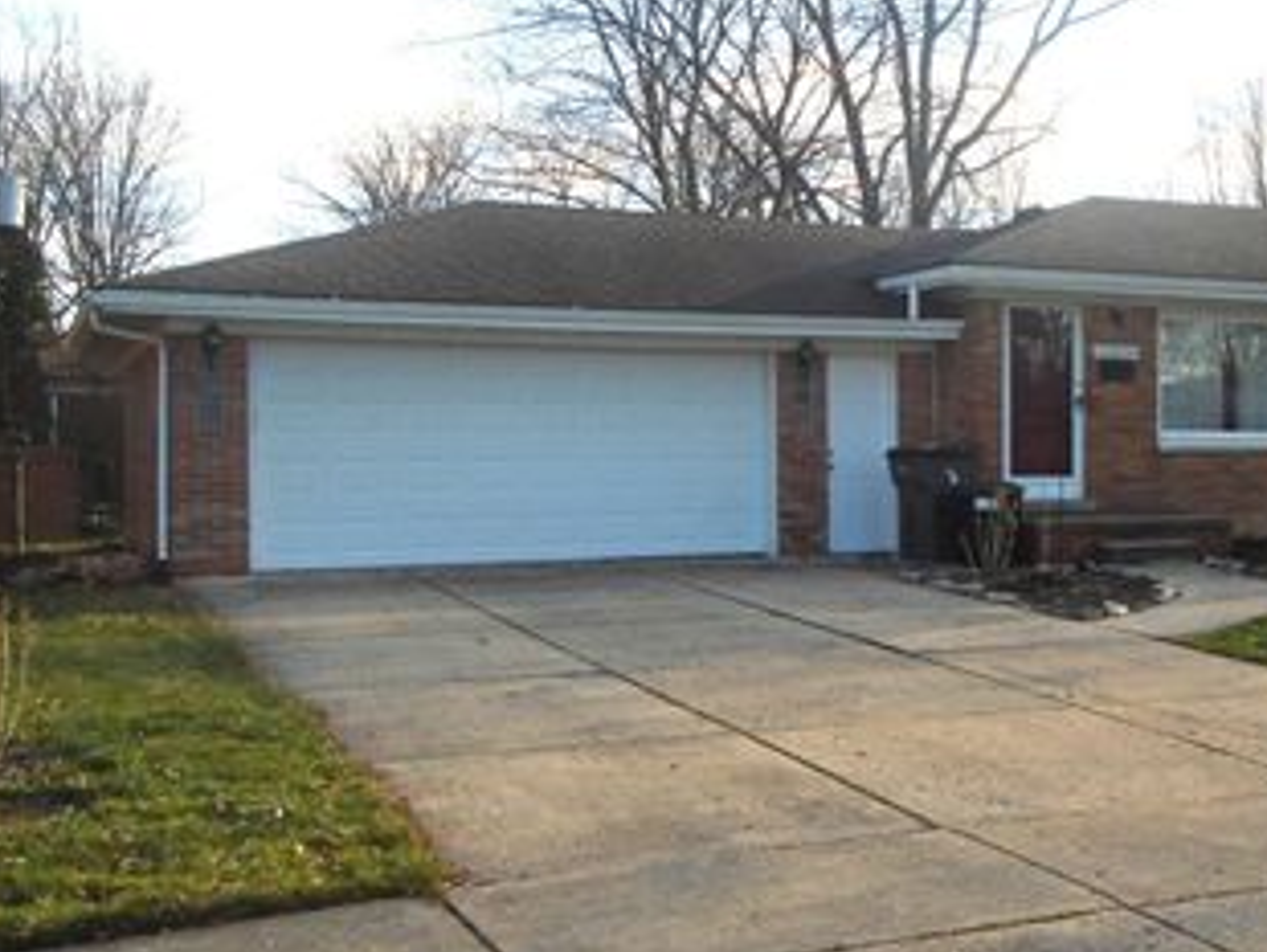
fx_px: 1831
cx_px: 973
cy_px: 451
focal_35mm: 50
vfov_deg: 29.1
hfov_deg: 37.1
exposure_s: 1/500
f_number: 3.5
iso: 100
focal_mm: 5.5
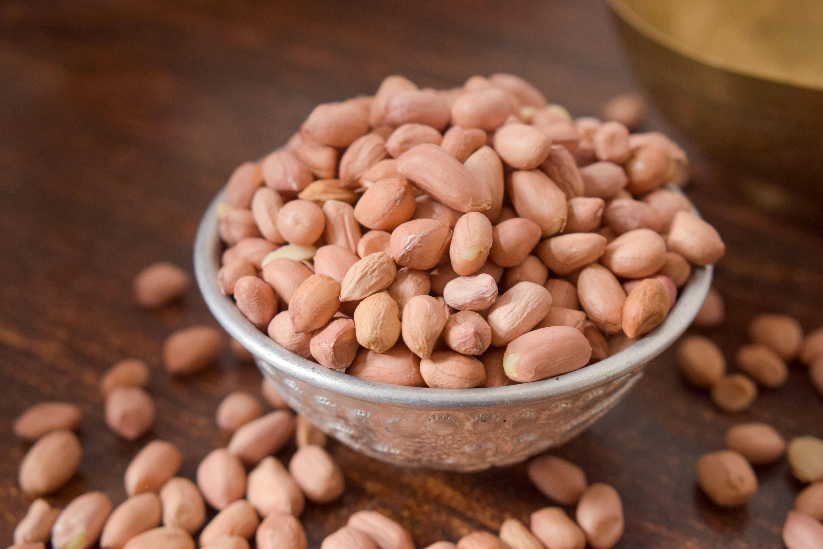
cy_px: 274
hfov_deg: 42.3
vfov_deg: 28.9
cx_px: 412
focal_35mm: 46
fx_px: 1063
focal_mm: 31
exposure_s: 1/8
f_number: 5.6
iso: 400
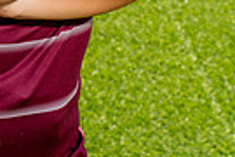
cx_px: -9
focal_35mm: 233
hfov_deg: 8.8
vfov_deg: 5.7
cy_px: -229
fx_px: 1521
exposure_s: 1/250
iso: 320
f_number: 11
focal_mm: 70
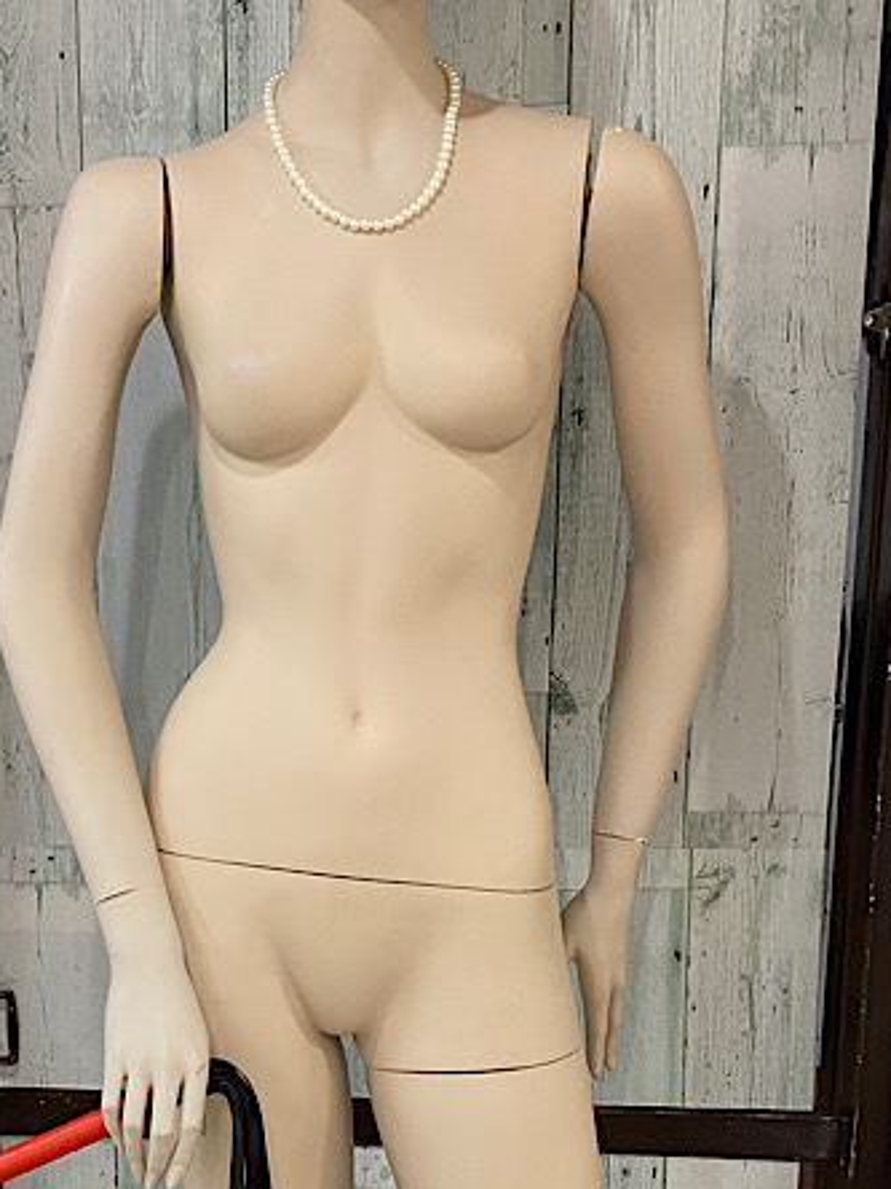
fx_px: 2025
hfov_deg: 24.5
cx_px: 211
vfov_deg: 32.1
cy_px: 878
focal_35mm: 59
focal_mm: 4.25
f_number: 1.8
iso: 160
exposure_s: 1/60
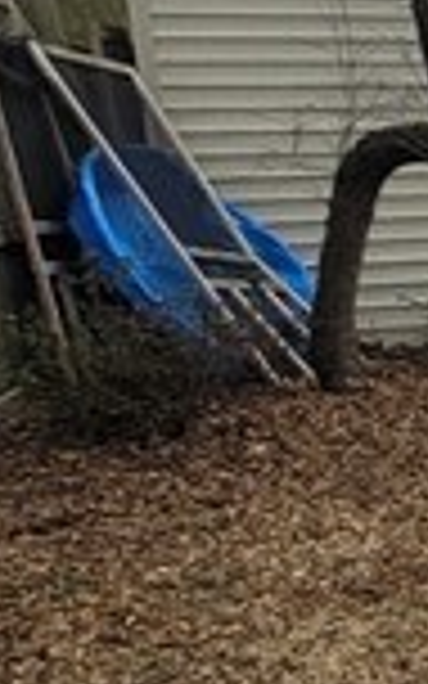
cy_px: 346
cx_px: 1689
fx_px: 1736
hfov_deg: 8.2
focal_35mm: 93
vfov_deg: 22.3
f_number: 2.2
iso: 40
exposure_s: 1/1205
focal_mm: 1.74
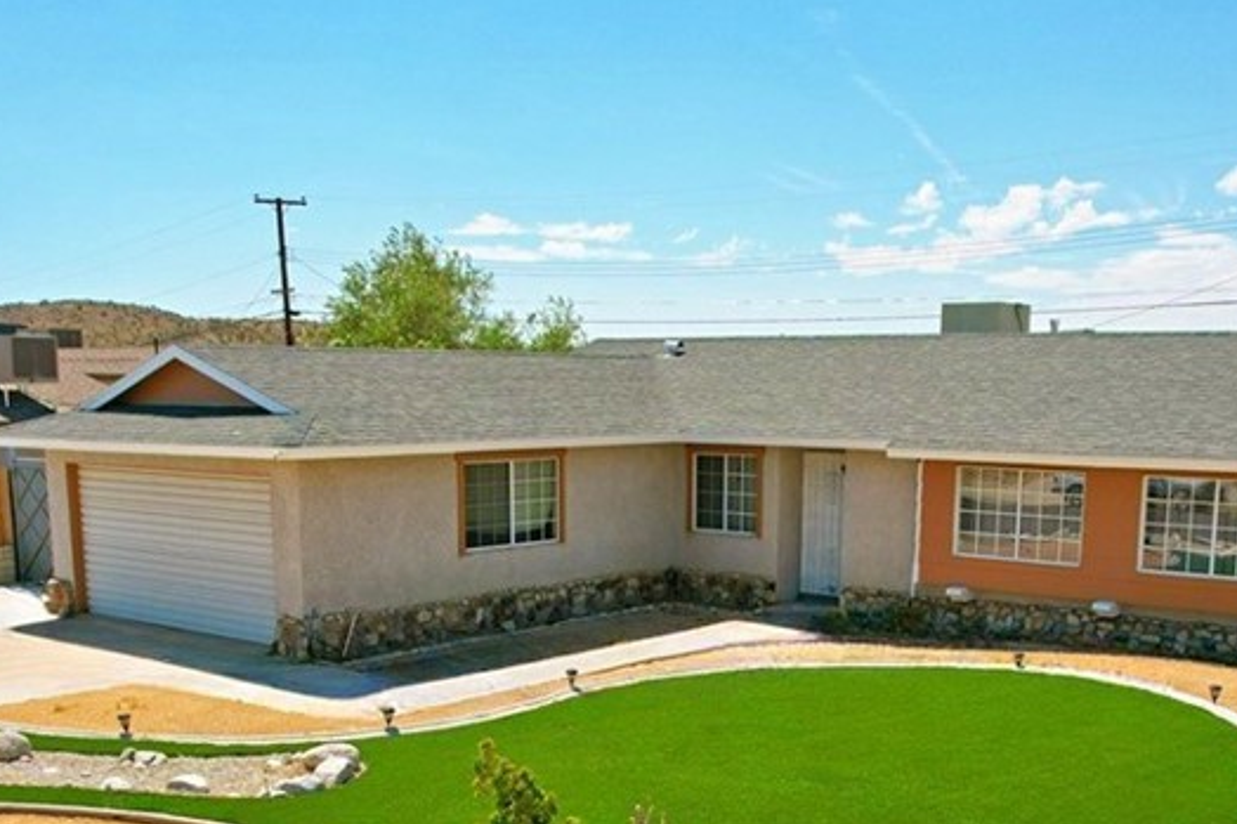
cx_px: 663
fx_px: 1477
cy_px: 726
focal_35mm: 43
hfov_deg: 45.4
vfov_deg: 30.0
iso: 100
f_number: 2.8
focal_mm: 8.38
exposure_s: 1/640
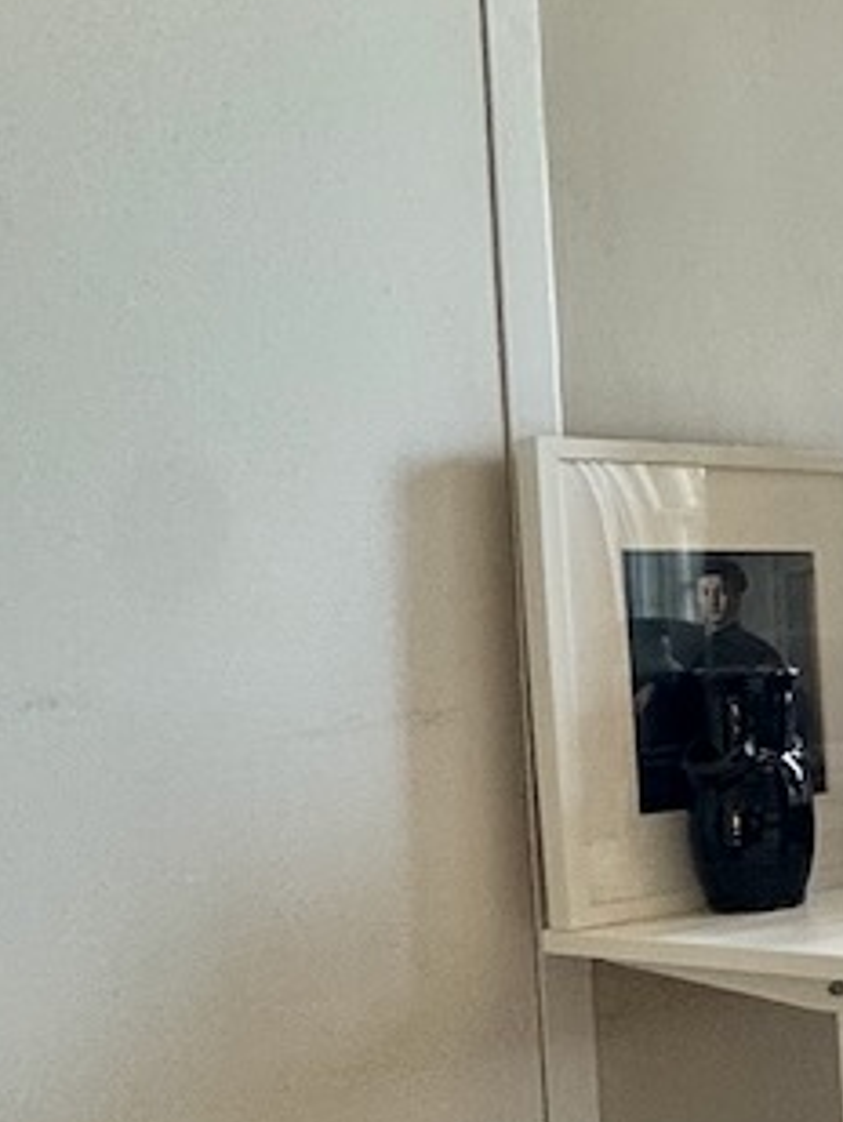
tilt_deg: -4.7
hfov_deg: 17.6
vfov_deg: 33.0
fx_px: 1882
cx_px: 1704
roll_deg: +0.3
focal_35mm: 58
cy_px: 712
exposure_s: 1/120
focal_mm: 2.22
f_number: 2.2
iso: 125
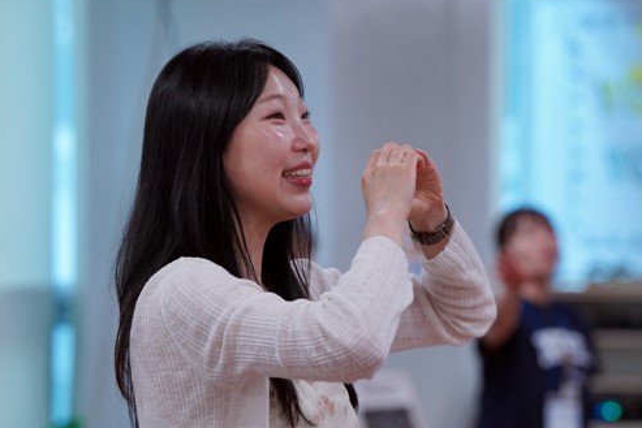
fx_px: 4656
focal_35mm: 261
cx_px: 372
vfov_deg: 5.3
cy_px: 226
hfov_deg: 7.9
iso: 1000
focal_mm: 143
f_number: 4
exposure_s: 1/160
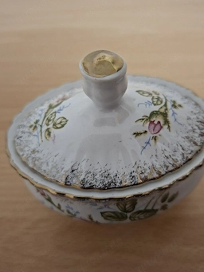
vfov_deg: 65.3
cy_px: 139
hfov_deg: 51.2
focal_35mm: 27
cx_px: 116
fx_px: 212
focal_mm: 5.54
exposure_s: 1/33
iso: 320
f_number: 1.8
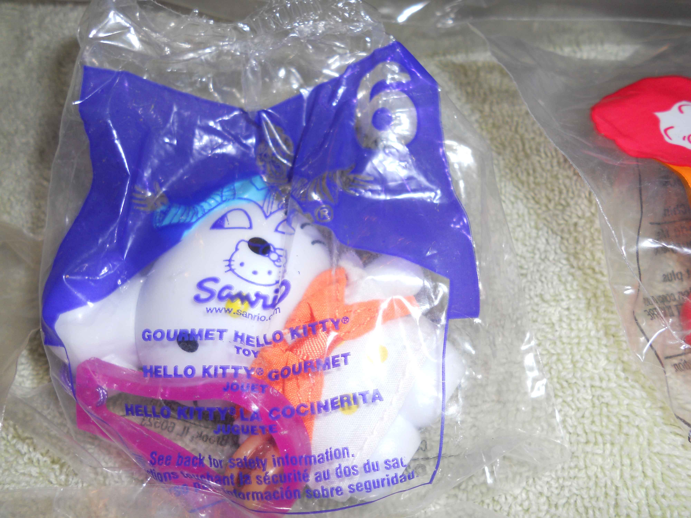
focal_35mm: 32
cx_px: 346
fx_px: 639
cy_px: 259
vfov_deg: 44.2
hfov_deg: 56.8
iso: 80
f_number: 8.8
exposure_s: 1/25
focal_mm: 5.8
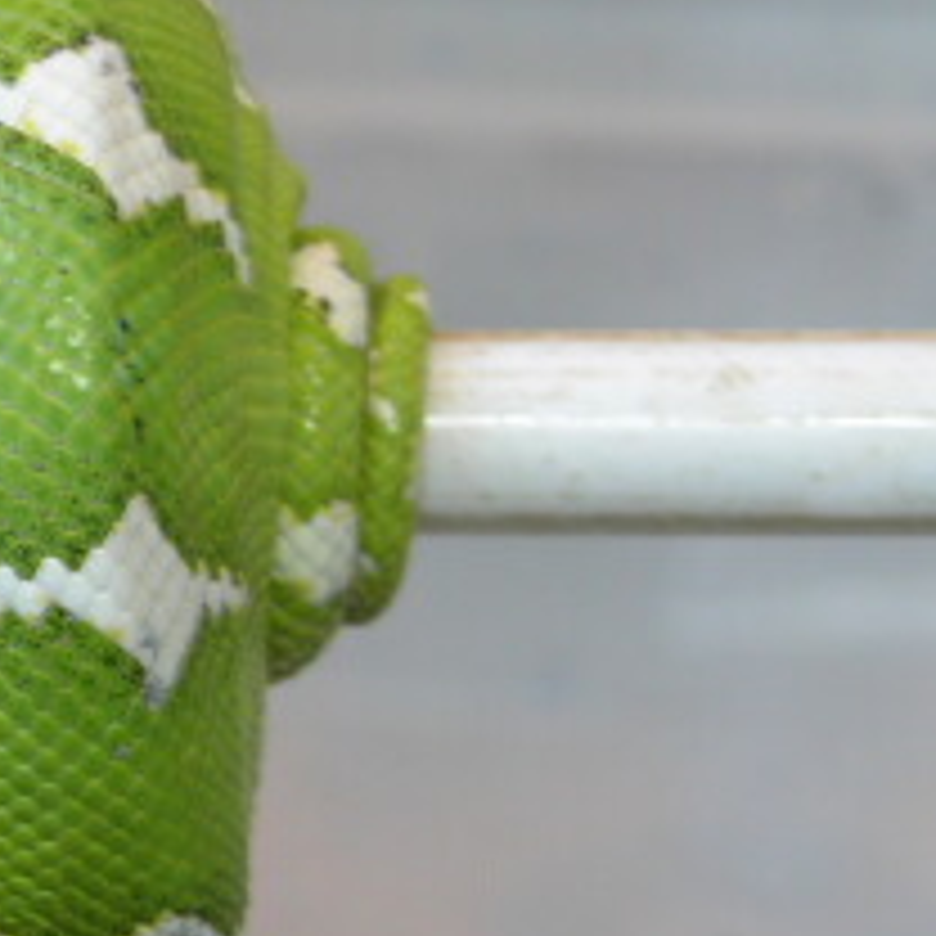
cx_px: -432
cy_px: 428
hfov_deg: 7.4
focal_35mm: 234
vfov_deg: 7.5
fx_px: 7158
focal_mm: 22.3
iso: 100
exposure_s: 1/4.1
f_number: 3.9
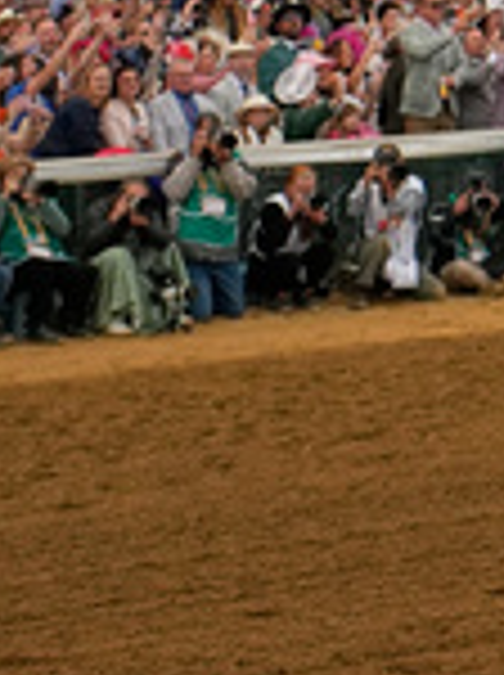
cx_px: 1498
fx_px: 4478
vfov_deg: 8.4
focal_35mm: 230
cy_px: -410
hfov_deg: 6.0
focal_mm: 35
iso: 640
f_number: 2.8
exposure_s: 1/4000
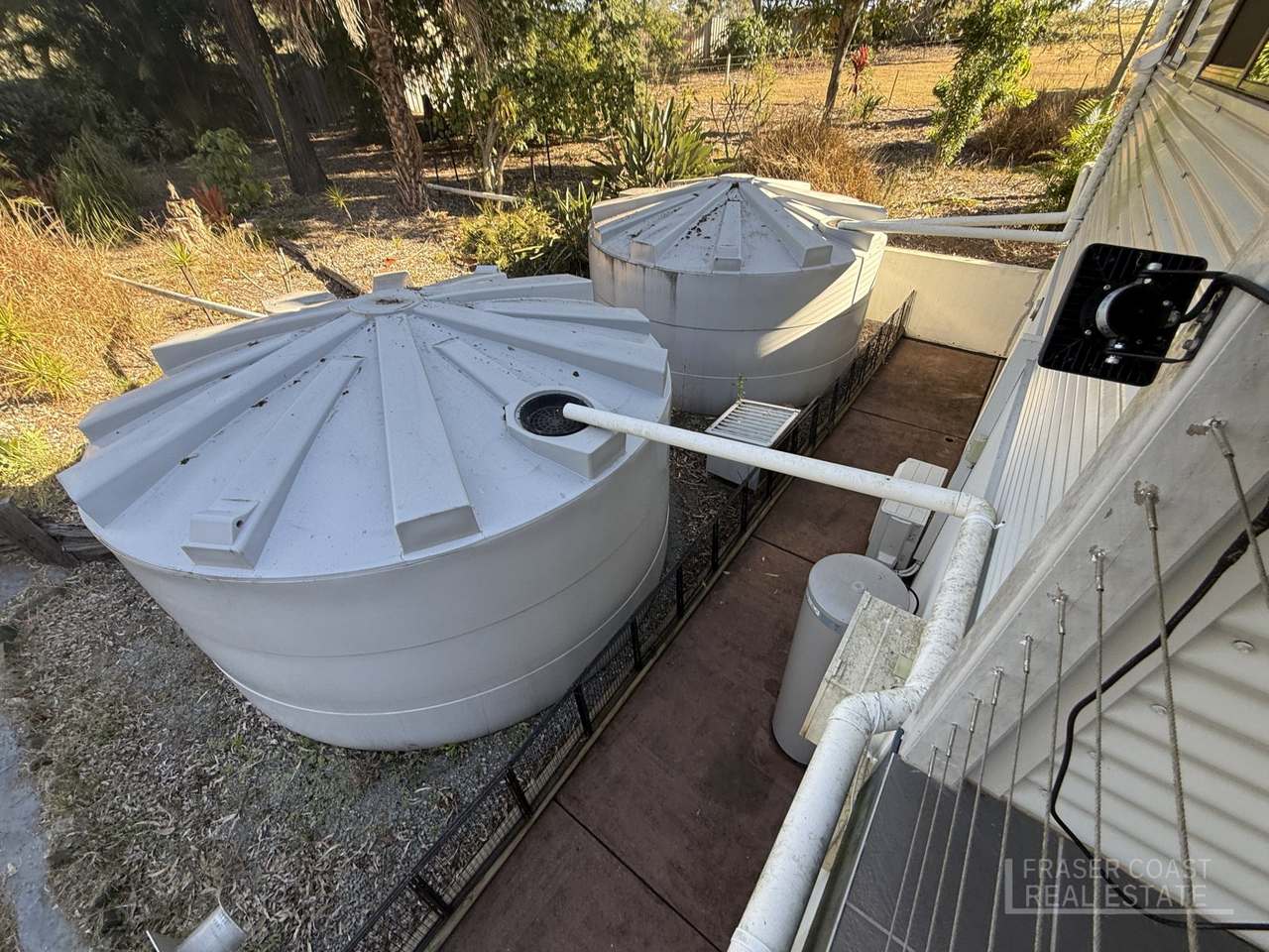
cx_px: 634
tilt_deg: -38.8
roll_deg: +1.5
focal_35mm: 14
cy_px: 476
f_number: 2.2
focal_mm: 2.22
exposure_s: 1/153
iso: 50
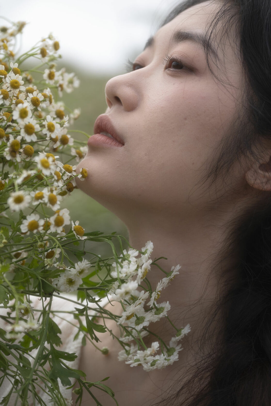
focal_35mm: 90
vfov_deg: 22.6
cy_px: 203
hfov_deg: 15.2
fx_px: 1016
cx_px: 136
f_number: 4
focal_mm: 90
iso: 100
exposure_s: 1/640
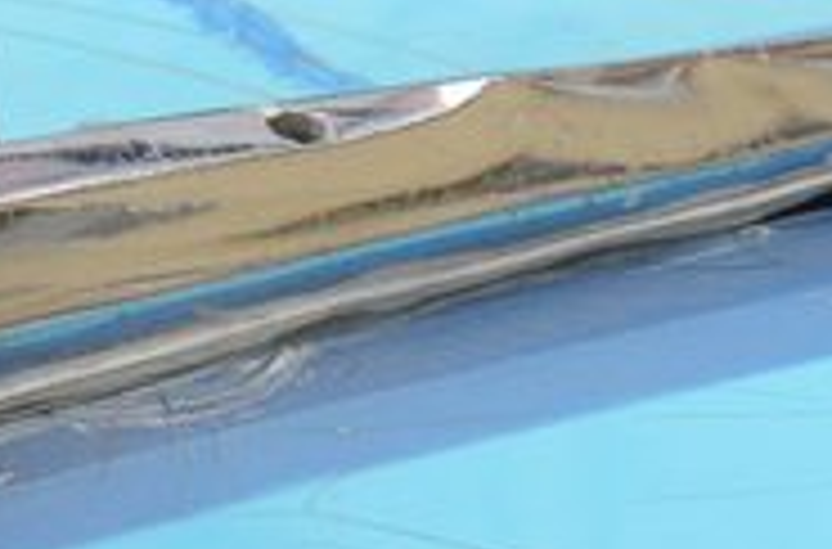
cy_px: -536
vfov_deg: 4.6
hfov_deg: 7.1
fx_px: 6726
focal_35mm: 292
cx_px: -13
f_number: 9
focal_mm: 40
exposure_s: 1/320
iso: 500
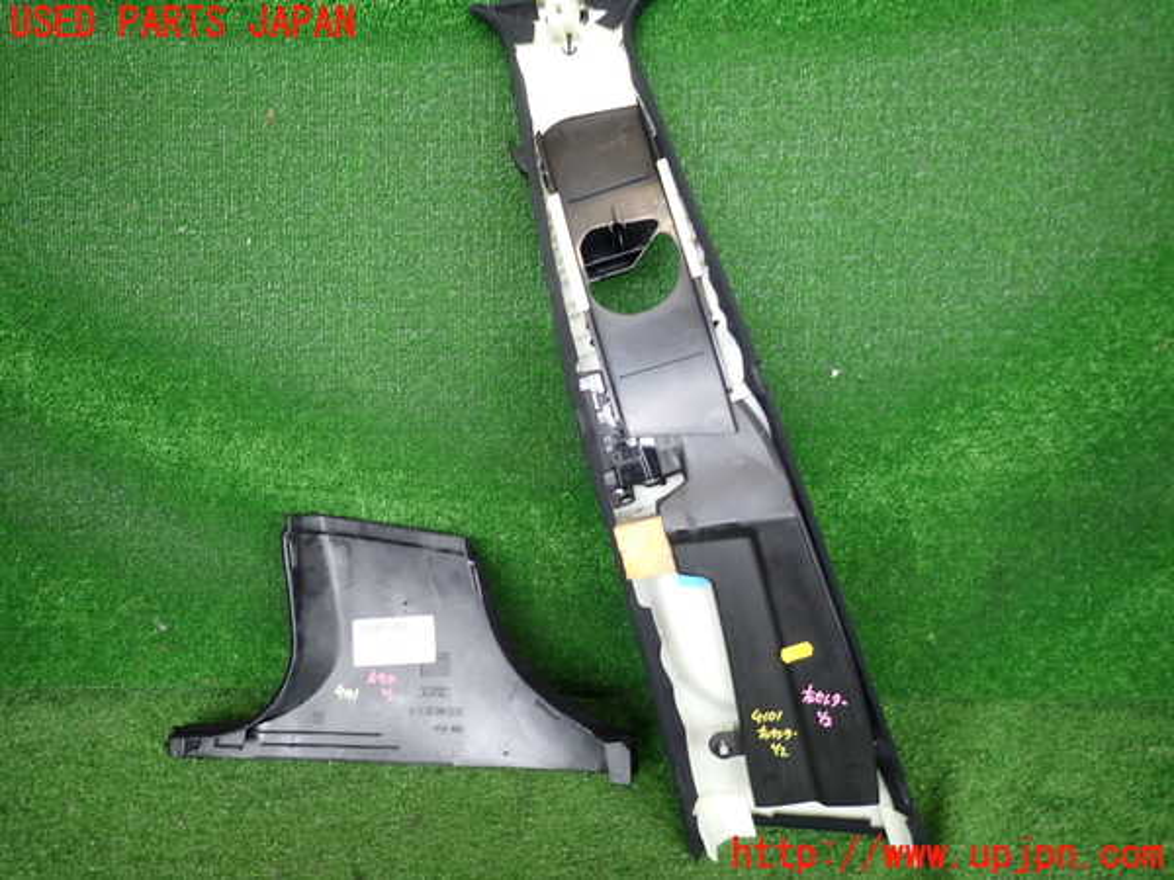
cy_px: 440
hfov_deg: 69.4
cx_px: 587
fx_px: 848
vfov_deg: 54.9
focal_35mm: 25
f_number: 2
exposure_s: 1/40
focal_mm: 4.5
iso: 200
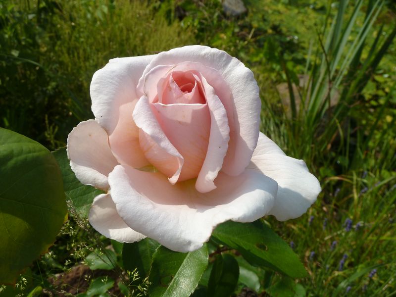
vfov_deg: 40.7
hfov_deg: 52.6
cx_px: 198
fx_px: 400
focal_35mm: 35
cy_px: 148
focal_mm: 5.7
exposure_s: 1/500
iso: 80
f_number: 5
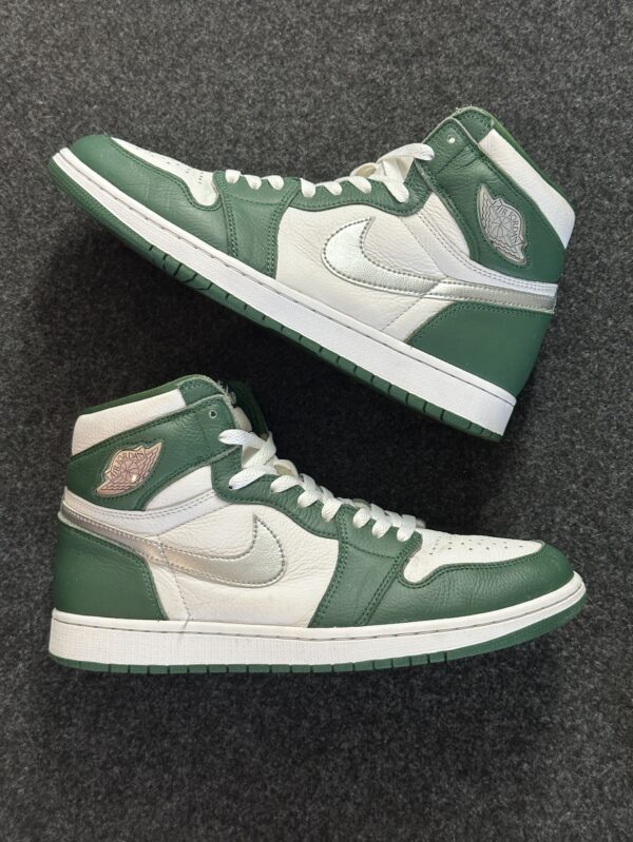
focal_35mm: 48
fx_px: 1169
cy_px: 421
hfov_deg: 30.3
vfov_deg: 39.6
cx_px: 316
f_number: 1.78
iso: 200
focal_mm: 6.86
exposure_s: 1/50
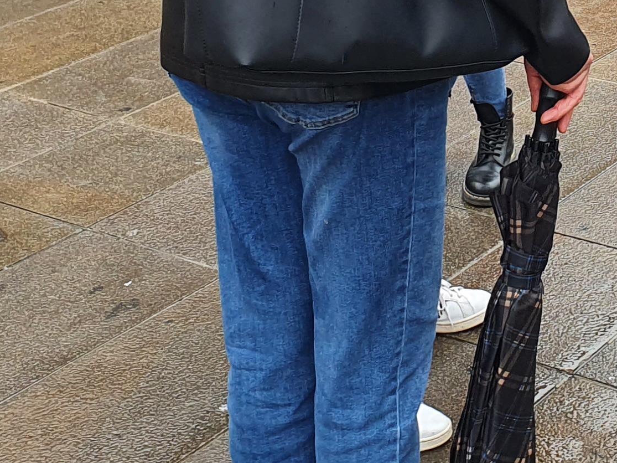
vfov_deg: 15.2
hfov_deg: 19.9
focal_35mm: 94
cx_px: 689
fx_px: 1675
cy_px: -76
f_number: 2.4
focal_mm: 4.32
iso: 50
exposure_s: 1/297
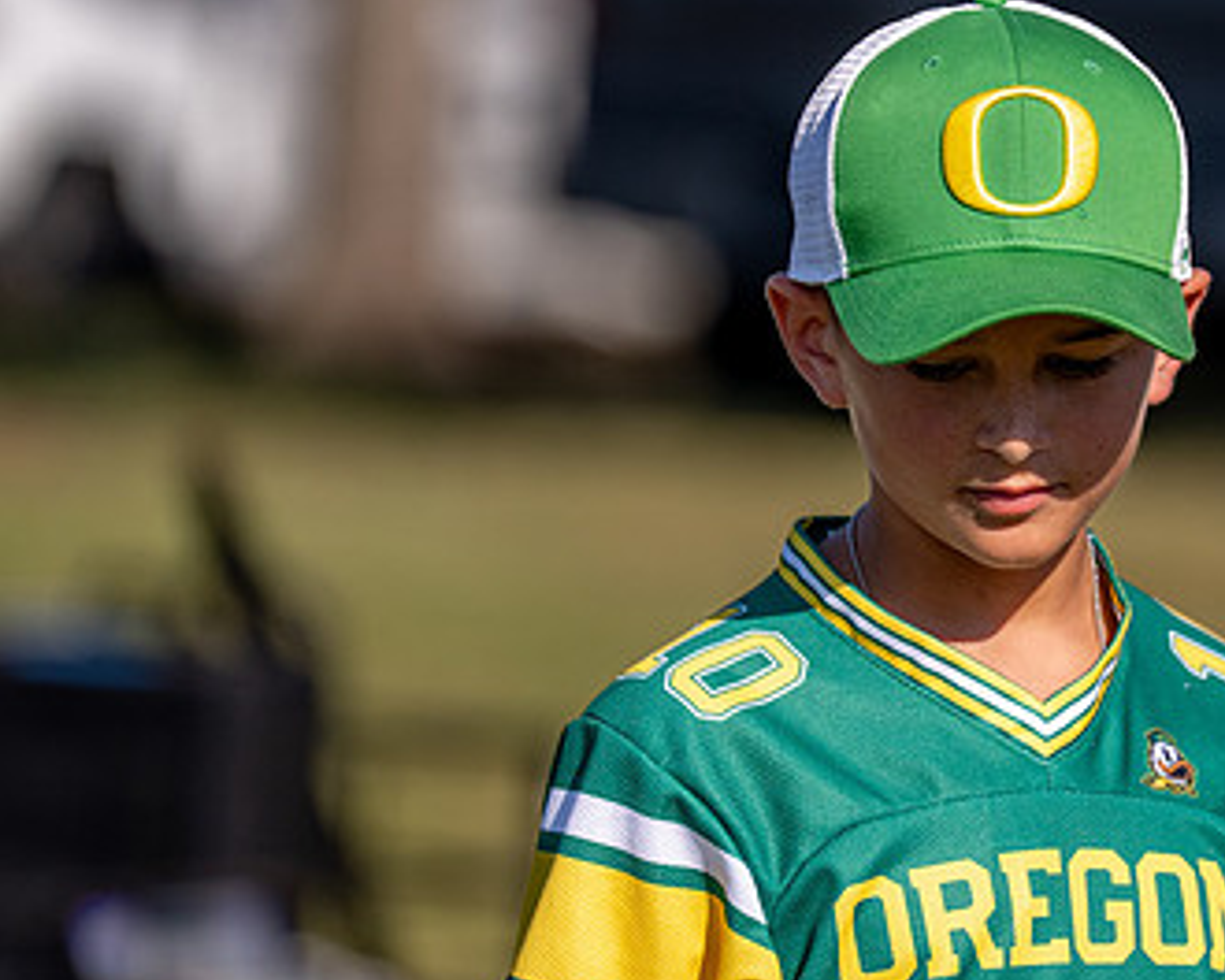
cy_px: 424
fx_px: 17149
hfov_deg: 4.1
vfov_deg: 3.3
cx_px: 1061
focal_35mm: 473
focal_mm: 200
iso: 250
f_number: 2.8
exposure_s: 1/6400
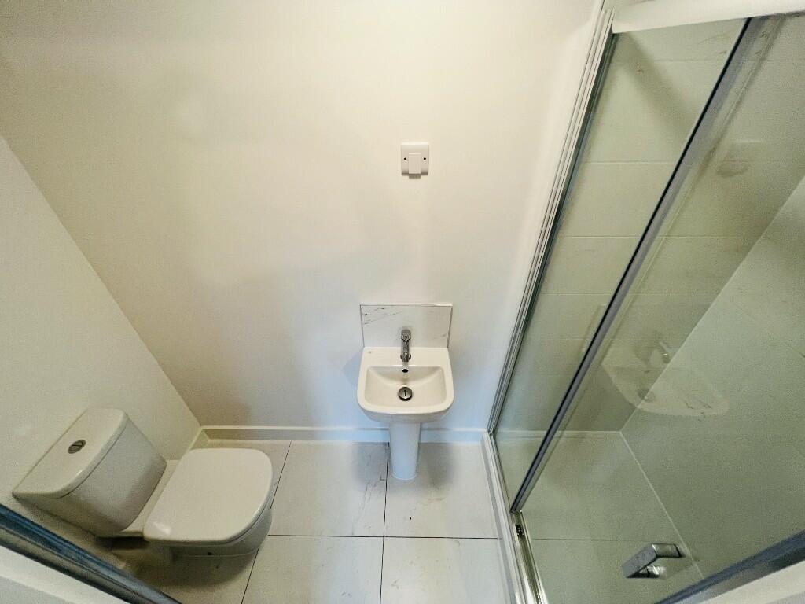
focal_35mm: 13
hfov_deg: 106.2
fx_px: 302
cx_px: 402
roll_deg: +0.4
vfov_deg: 89.9
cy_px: 302
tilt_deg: -37.2
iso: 125
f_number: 1.8
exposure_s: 1/100
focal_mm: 1.57
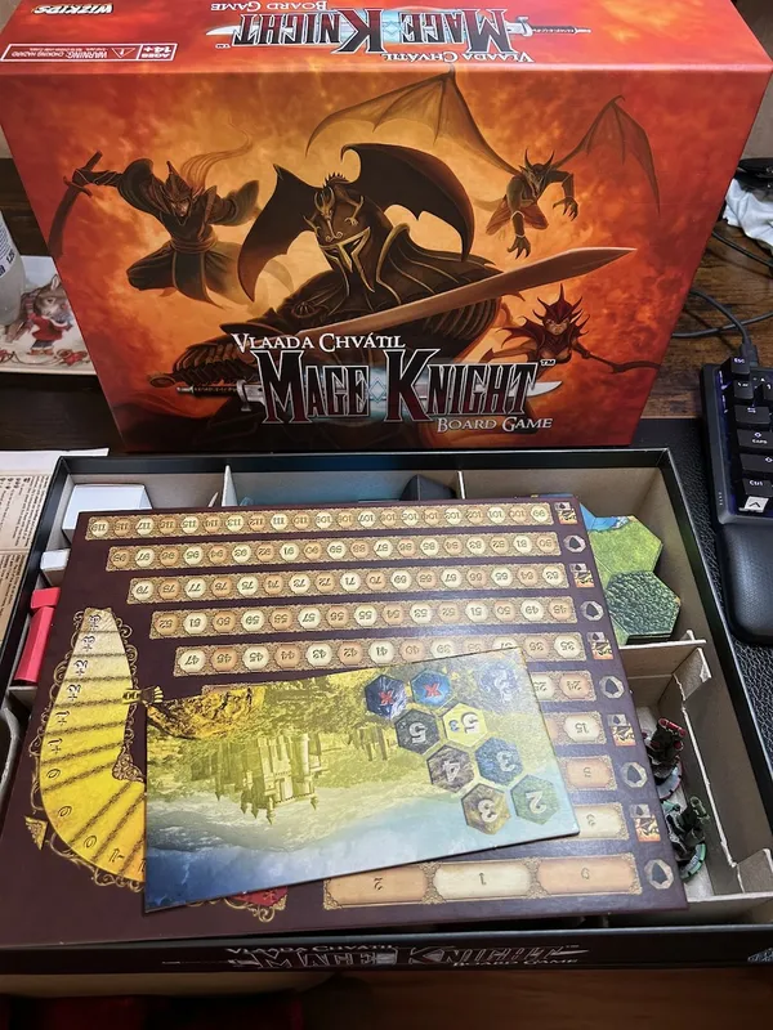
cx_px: 386
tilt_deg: -53.6
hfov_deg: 53.1
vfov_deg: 67.3
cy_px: 515
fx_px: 774
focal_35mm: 26
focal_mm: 5.7
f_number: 1.5
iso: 160
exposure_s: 1/60
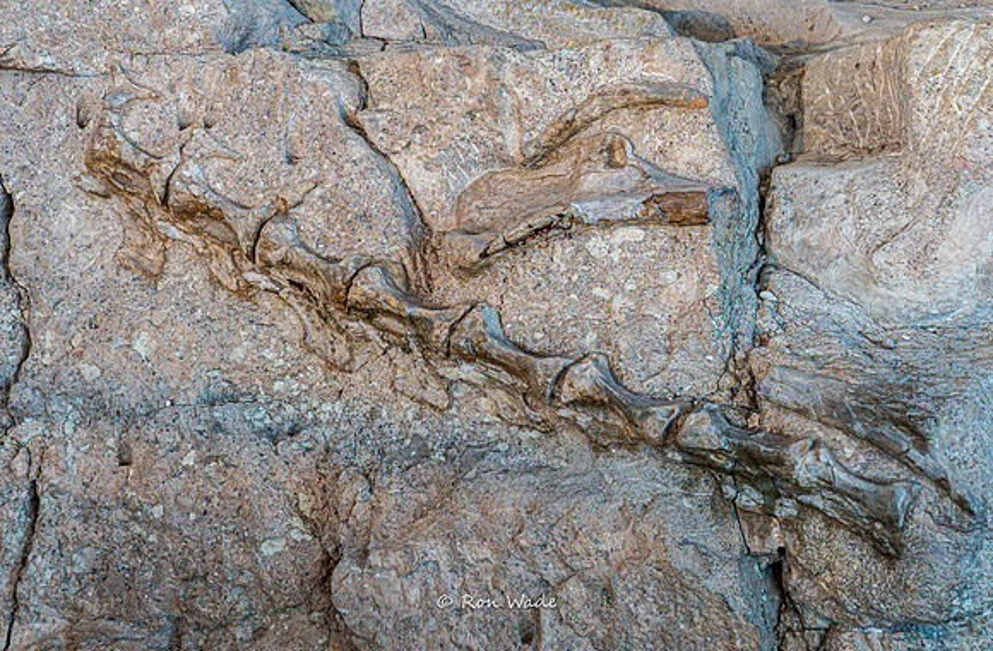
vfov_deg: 14.2
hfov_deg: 21.5
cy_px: 321
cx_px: 568
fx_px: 2613
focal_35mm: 95
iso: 640
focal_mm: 70
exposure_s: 1/160
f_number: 4
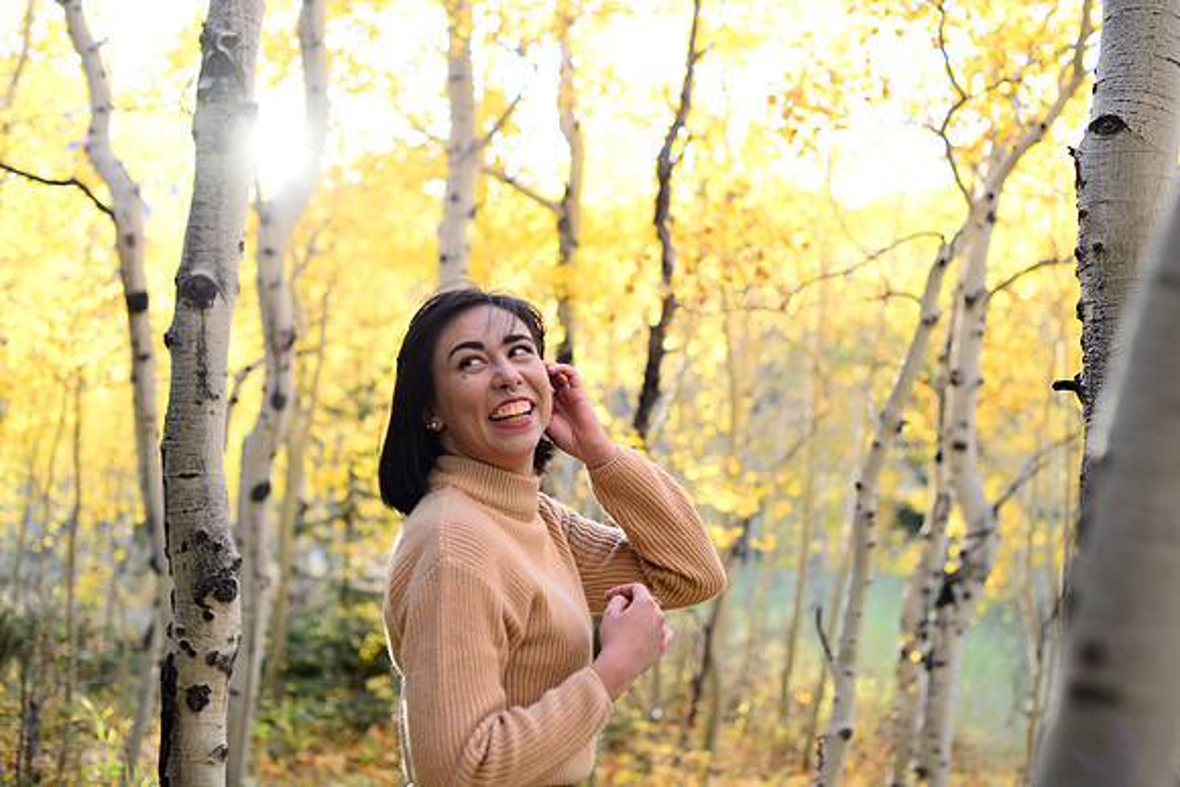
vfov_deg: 27.0
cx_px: 590
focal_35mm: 50
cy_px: 394
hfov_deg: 39.6
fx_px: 1639
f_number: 2.5
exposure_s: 1/200
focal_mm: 50
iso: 250
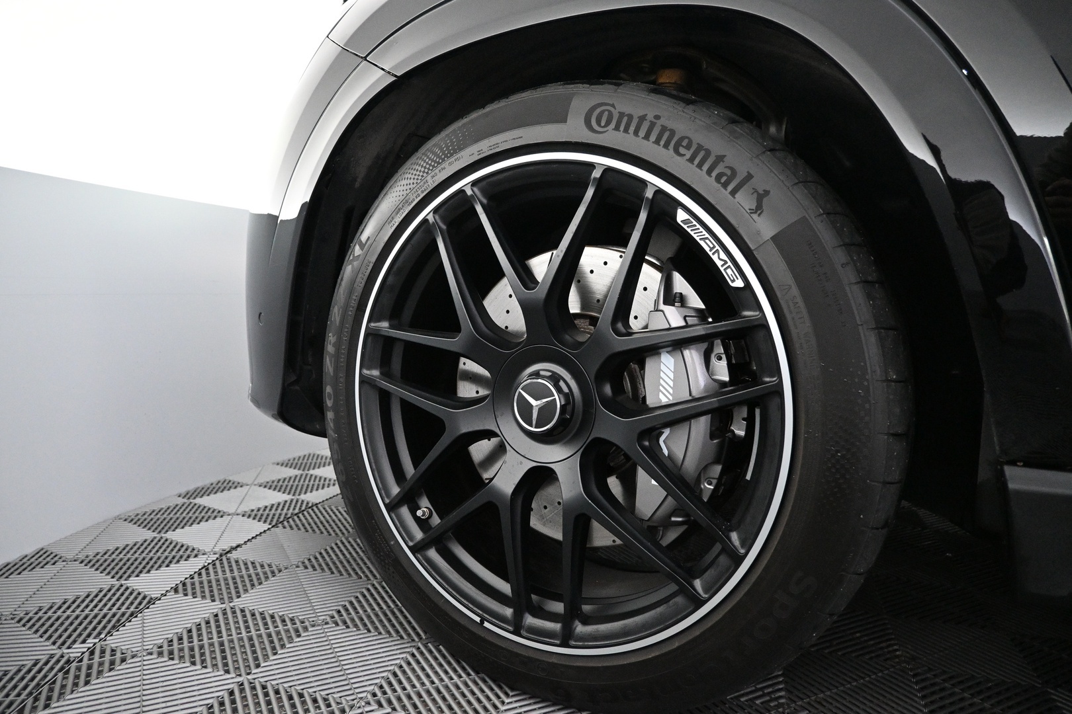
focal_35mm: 24
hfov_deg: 73.7
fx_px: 715
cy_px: 357
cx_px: 536
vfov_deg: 53.1
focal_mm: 16
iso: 4000
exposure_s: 1/125
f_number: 3.5
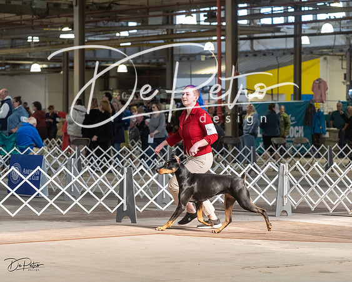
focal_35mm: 137
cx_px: 176
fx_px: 1431
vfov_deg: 11.2
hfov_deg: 14.0
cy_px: 141
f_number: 5
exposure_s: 1/400
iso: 6400
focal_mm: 122
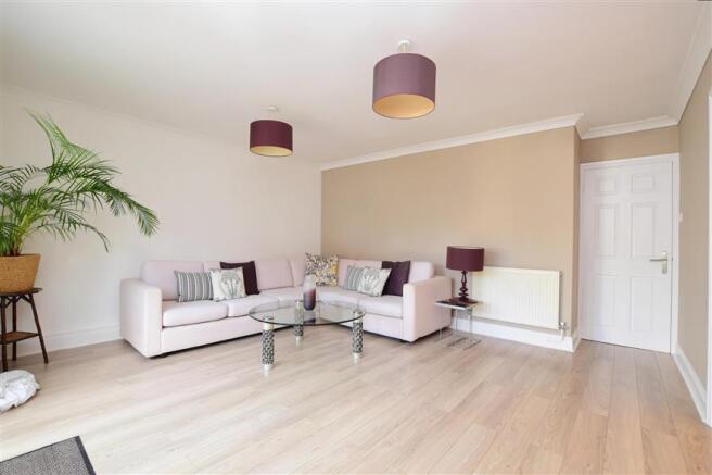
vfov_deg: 77.3
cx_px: 356
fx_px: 297
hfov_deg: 100.4
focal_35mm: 15
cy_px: 238
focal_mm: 10
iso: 400
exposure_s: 1/15
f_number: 7.1
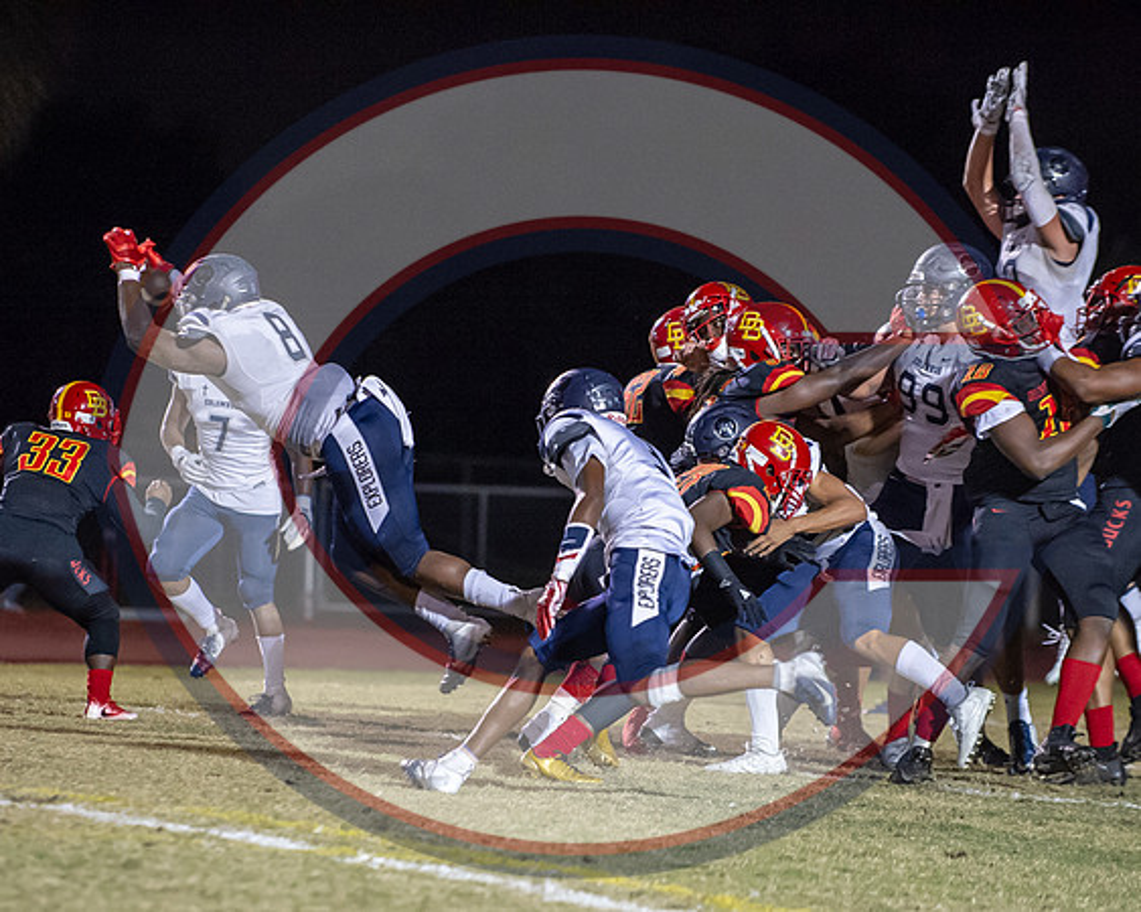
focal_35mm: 252
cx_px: 541
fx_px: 8512
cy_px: 566
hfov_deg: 7.7
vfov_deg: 6.1
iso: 5000
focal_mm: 180
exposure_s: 1/800
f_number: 2.8
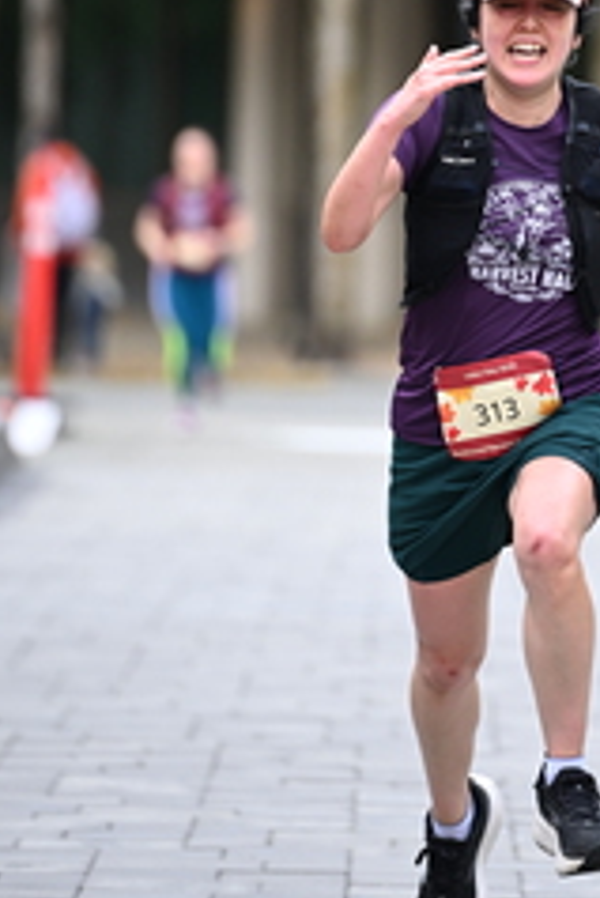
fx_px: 11557
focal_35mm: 463
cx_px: 575
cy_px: 106
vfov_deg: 4.4
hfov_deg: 3.0
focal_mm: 200
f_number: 2.8
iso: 640
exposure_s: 1/2000
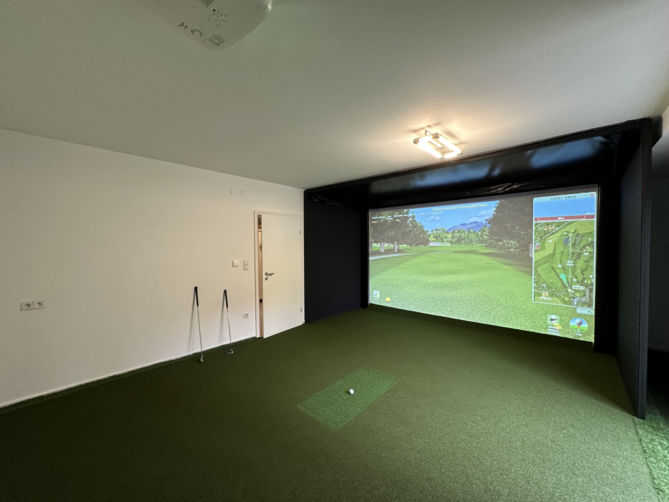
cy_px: 251
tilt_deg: -1.7
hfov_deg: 102.1
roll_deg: +0.5
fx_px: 271
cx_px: 334
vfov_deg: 85.7
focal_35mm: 14
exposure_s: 1/66
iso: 320
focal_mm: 2.22
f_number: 2.2
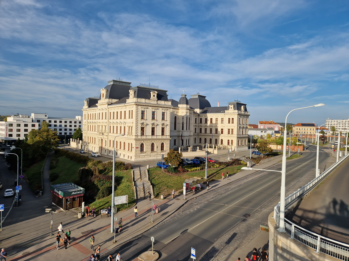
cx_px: 174
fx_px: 232
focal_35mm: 23
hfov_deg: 73.9
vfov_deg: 58.9
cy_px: 130
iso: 50
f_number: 1.8
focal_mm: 5.4
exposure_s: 1/2152
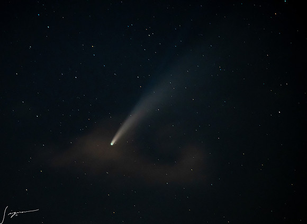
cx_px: 95
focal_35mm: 261
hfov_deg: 7.7
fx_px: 2293
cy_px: 142
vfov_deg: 5.6
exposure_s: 8
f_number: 4
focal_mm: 195
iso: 1600
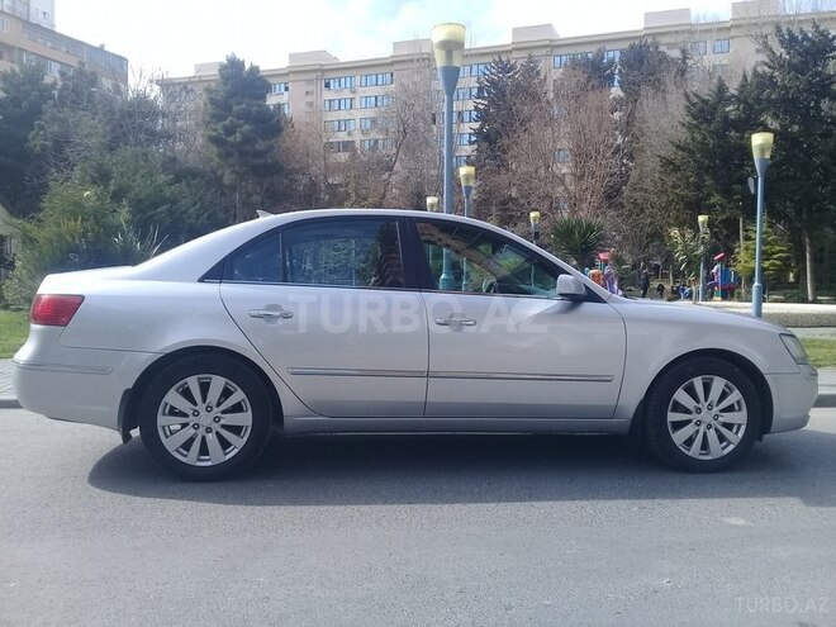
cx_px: 418
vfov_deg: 45.4
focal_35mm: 31
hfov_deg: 58.4
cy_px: 314
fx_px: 749
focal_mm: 3.3
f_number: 2.2
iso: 50
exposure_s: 1/561
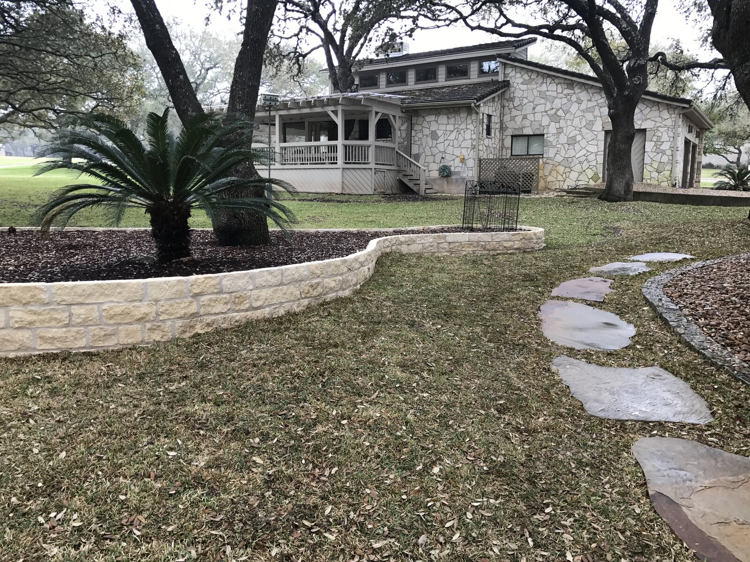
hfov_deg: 63.4
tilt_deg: -8.1
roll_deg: +1.0
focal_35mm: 28
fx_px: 607
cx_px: 375
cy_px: 281
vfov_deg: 49.7
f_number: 1.8
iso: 20
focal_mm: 3.99
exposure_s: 1/163
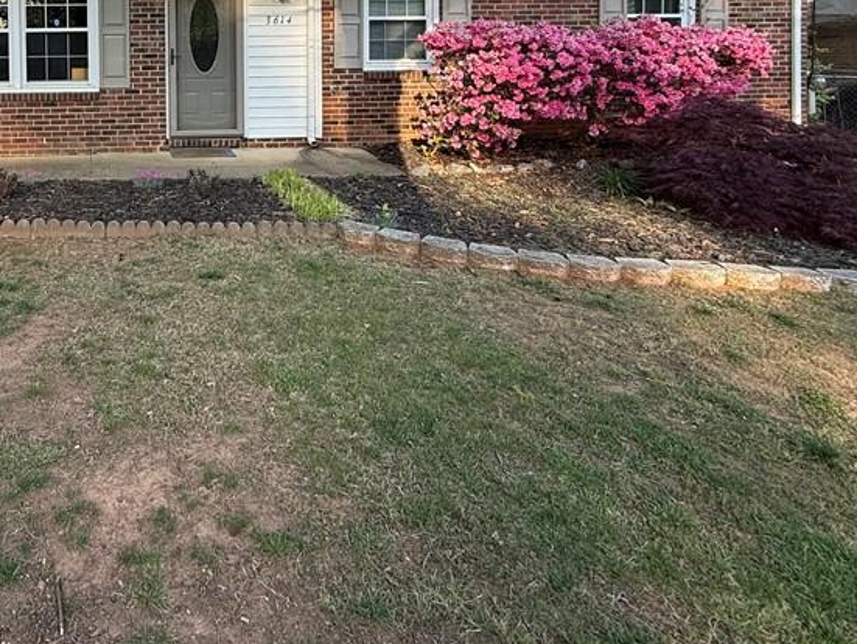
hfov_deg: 60.2
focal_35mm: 26
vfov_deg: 47.5
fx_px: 644
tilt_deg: -1.4
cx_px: 137
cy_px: 61
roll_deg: +0.8
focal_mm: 2.22
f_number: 2.2
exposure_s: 1/298
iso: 64
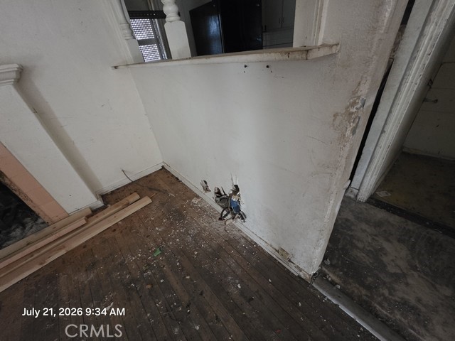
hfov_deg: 106.2
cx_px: 228
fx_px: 171
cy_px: 170
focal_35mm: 13
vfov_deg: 89.9
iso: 1250
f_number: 1.9
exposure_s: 1/60
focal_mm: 2.2
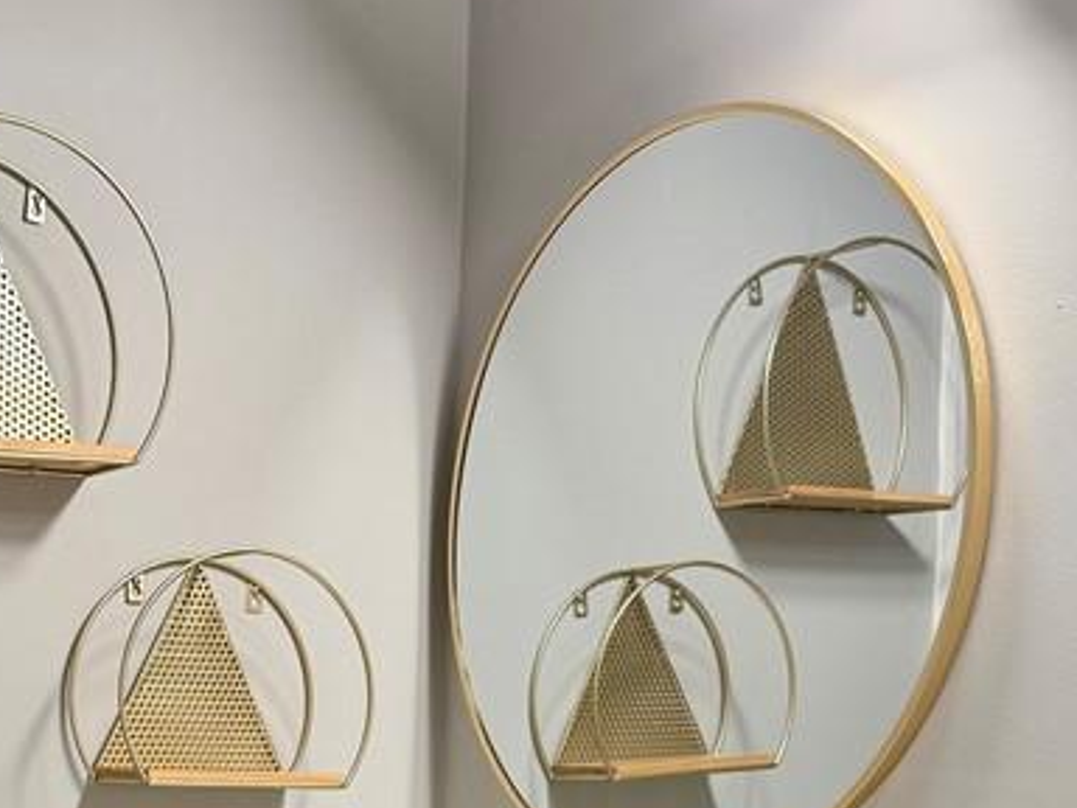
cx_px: 182
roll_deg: -1.0
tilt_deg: -9.3
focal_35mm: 64
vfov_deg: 21.0
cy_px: 1032
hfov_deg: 29.4
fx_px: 1991
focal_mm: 6.76
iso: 100
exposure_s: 1/120
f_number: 1.78
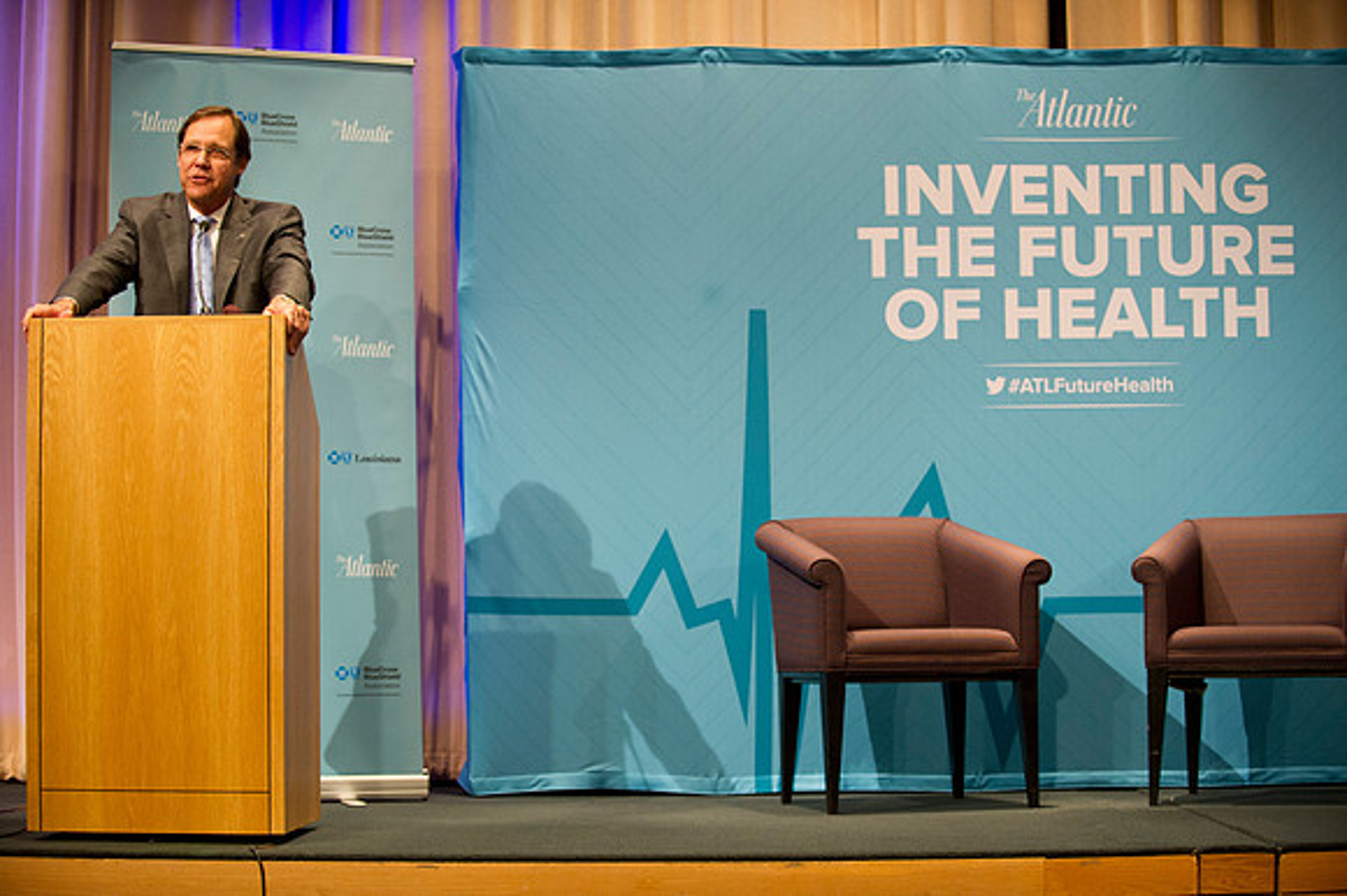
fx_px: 2618
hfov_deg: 28.9
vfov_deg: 19.4
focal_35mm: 70
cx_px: 674
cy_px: 448
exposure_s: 1/250
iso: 2500
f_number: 2.8
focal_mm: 70
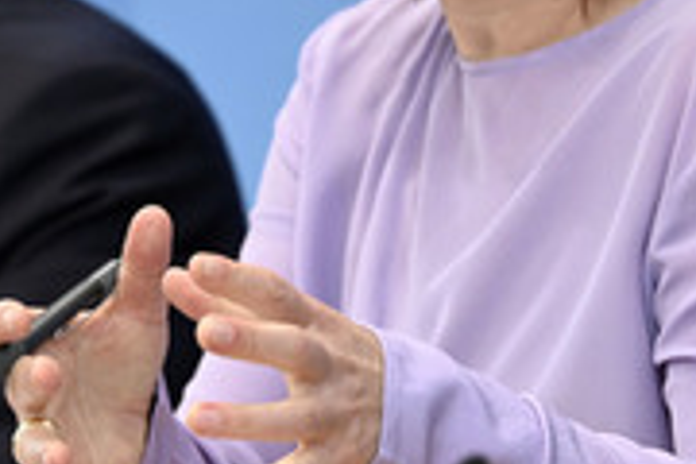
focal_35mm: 476
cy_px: -54
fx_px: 9202
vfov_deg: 2.9
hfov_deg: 4.3
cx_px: 238
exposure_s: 1/640
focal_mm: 190
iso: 5000
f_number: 6.3
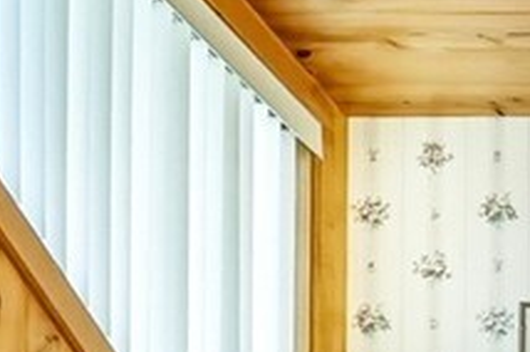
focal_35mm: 131
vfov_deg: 10.2
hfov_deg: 12.5
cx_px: 1248
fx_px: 1925
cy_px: 481
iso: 800
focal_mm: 16.5
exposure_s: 1/400
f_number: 9
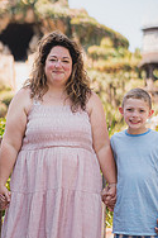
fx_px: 791
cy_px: 157
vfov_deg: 17.0
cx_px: 47
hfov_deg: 11.4
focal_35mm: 120
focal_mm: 50
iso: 200
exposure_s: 1/4000
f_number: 1.4
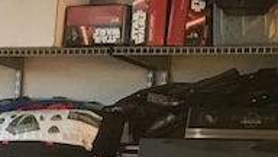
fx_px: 1555
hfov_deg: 9.9
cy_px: 675
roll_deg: -2.8
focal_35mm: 211
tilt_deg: -17.4
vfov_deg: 5.0
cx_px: -123
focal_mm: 4.15
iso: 25
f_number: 2.2
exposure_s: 1/40
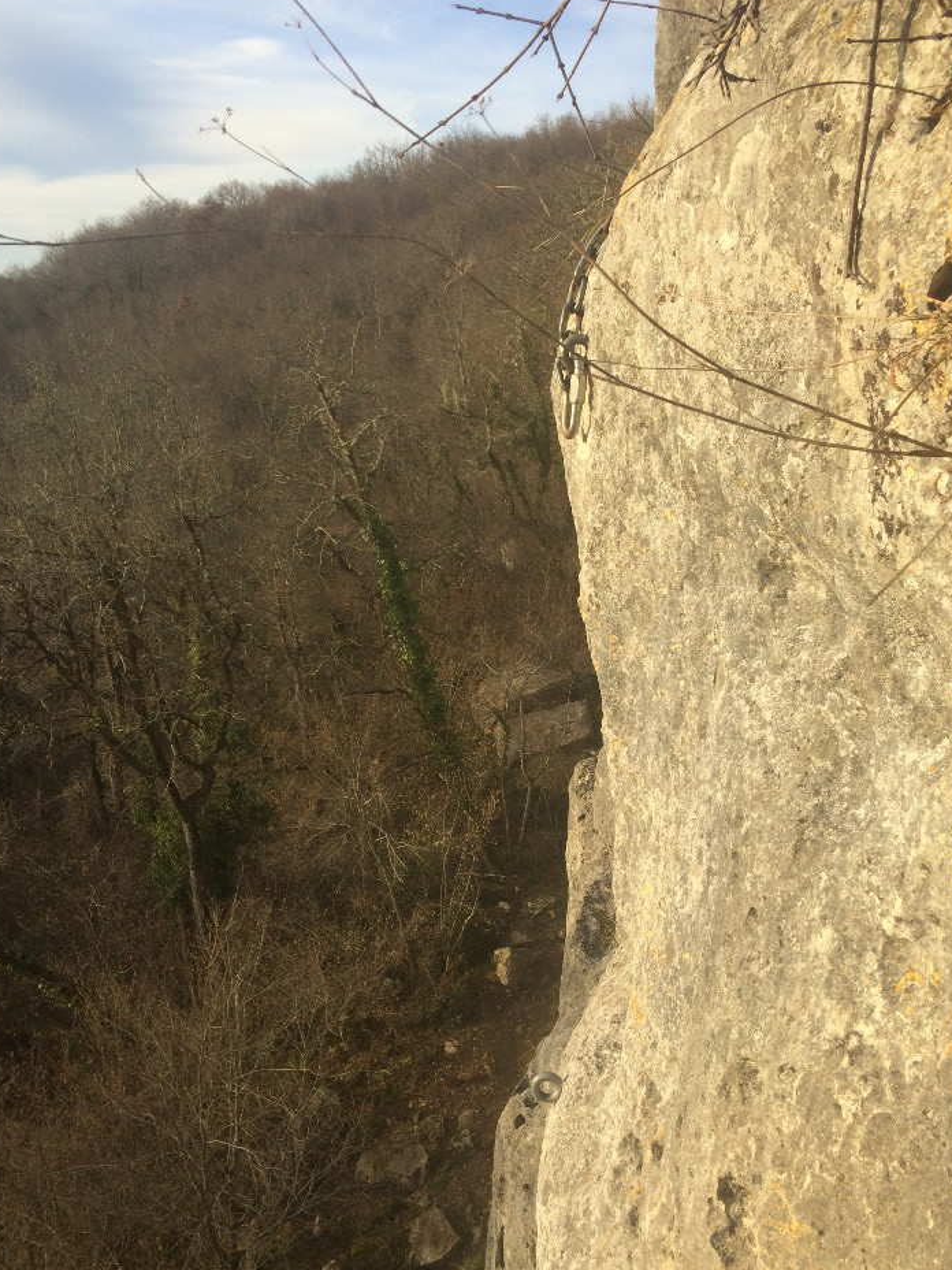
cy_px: 657
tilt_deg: -17.2
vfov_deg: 56.8
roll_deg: +0.0
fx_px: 1173
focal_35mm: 32
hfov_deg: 44.2
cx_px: 462
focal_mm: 4.15
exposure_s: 1/562
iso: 32
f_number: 2.2
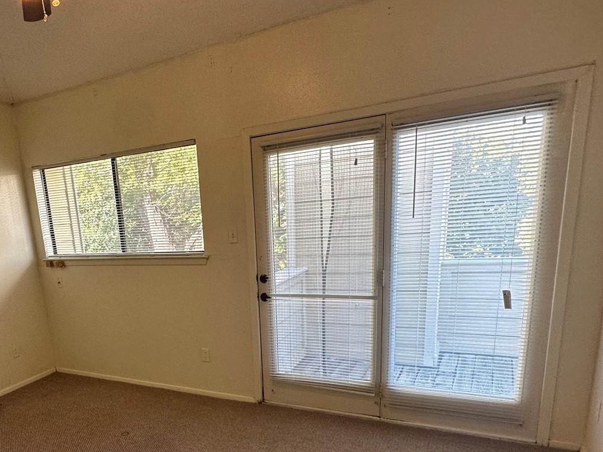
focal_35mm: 28
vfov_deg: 47.8
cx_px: 171
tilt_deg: -14.2
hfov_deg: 60.9
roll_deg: +5.9
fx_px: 488
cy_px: 342
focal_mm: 2.22
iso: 125
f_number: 2.2
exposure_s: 1/120
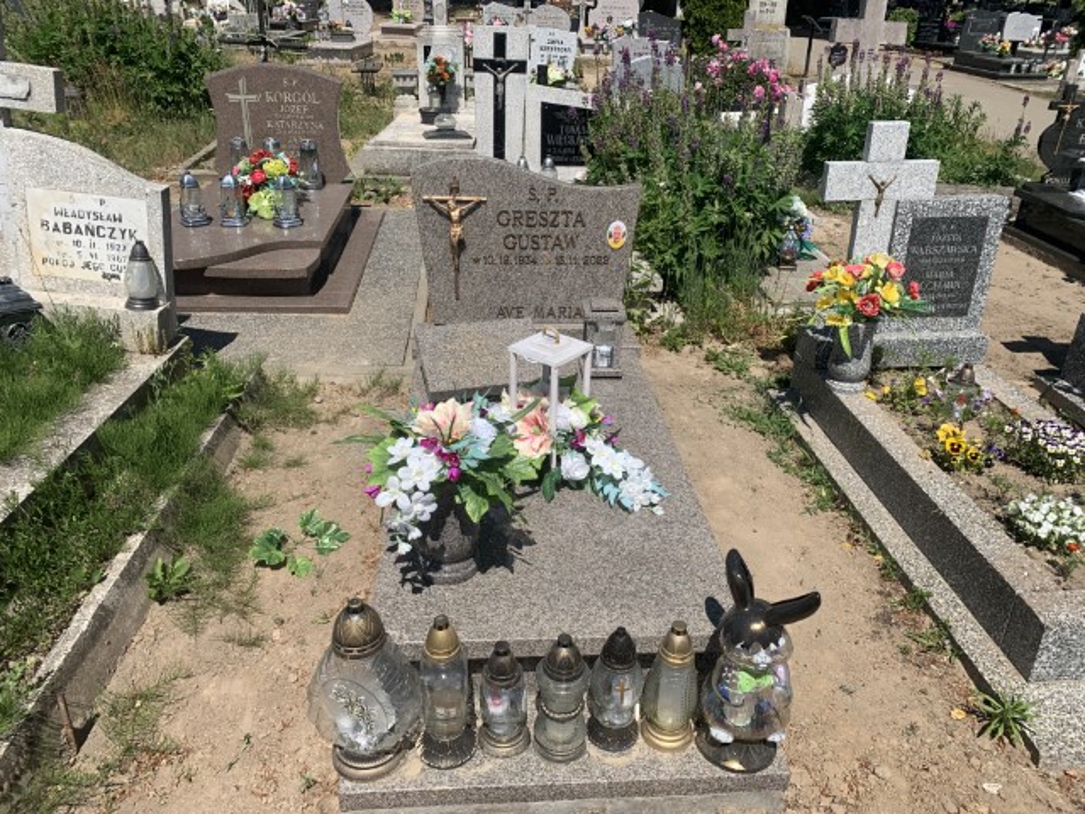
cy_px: 407
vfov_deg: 53.1
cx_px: 542
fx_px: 815
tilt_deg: -24.1
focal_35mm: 26
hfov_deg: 67.3
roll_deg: -0.6
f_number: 1.8
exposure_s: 1/2915
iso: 25
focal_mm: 4.25
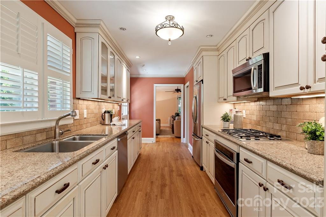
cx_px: 163
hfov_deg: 90.0
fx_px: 163
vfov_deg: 67.4
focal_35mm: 18
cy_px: 108
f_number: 9
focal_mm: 18
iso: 400
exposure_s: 1/10
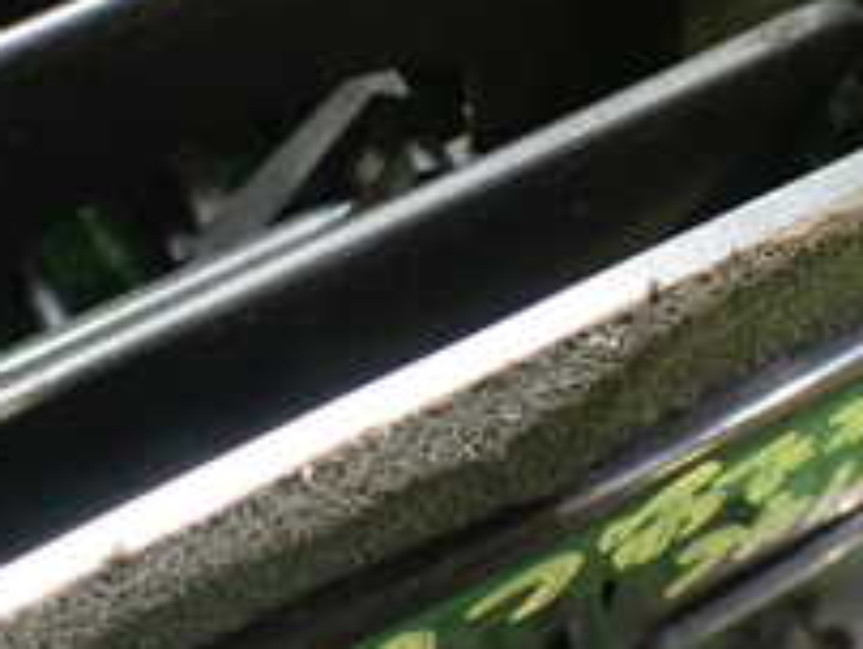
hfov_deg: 21.9
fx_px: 2221
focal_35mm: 89
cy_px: 260
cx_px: 299
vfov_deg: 16.6
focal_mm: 5.4
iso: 800
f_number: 2.3
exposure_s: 1/50
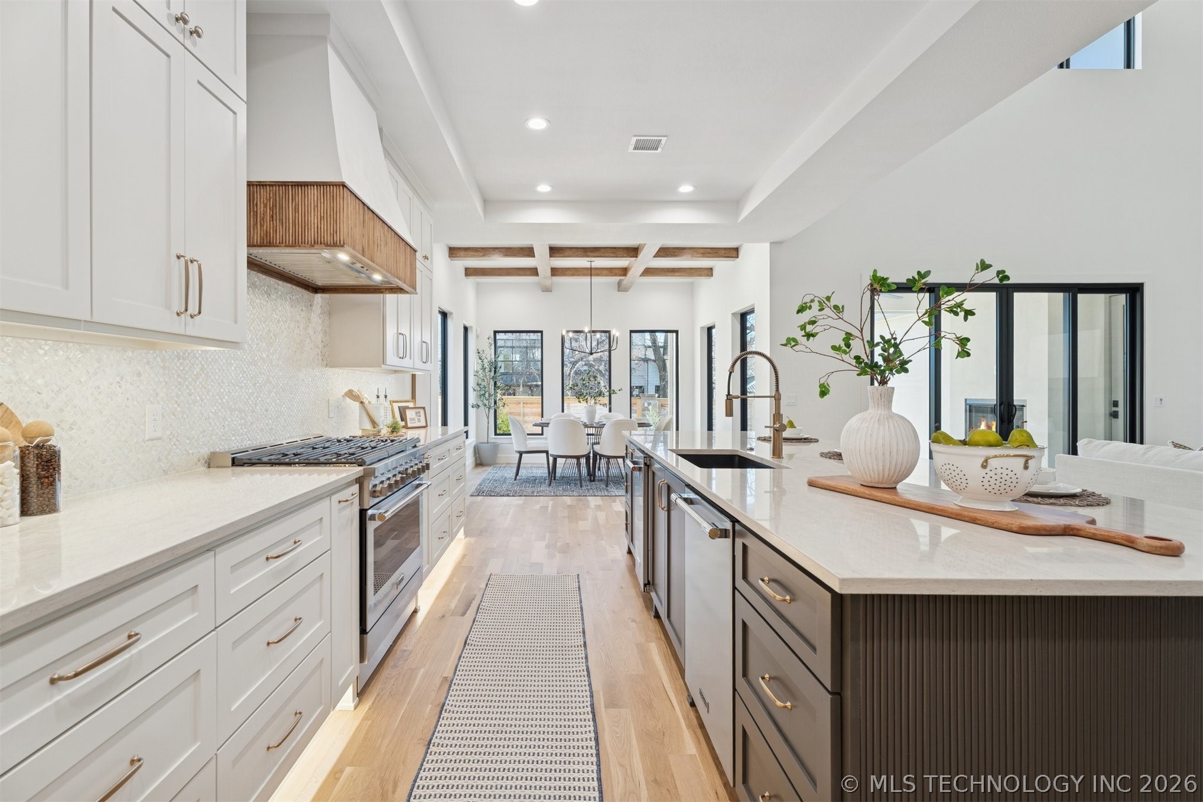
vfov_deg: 73.7
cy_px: 401
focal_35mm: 16
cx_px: 602
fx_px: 535
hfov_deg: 96.7
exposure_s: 1/40
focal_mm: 16
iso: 200
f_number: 6.3
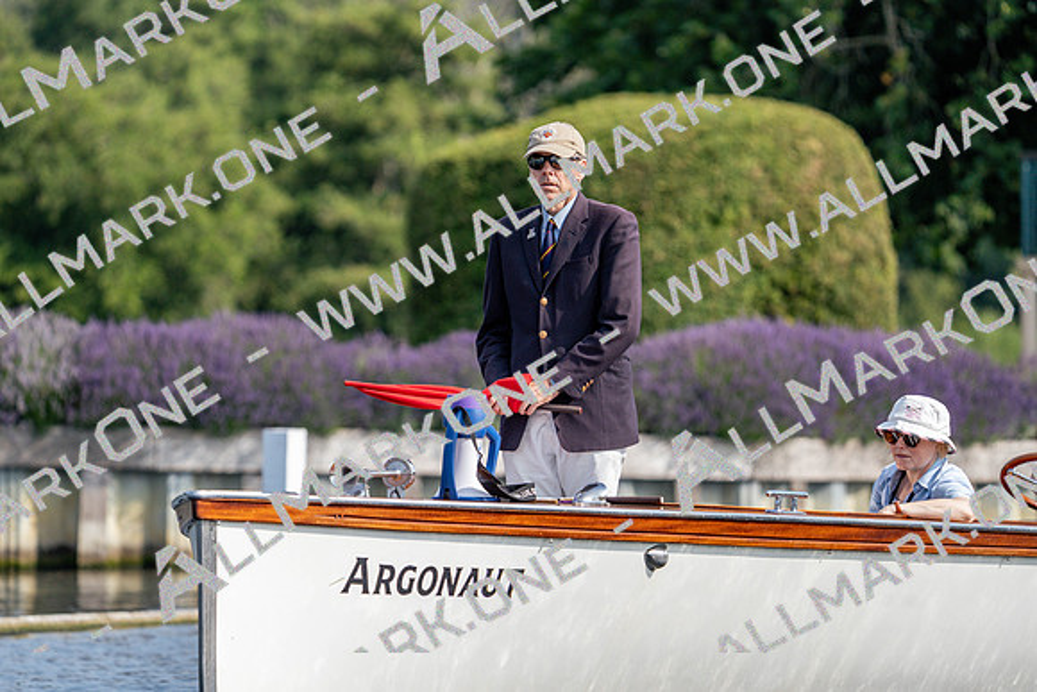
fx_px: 10084
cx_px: 518
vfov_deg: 3.9
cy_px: 346
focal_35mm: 350
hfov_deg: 5.9
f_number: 6.3
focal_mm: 350
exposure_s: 1/1600
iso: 320
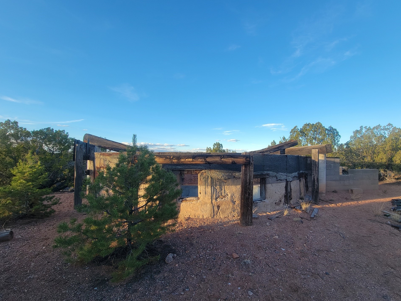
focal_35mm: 14
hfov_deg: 101.9
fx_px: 162
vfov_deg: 85.6
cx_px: 214
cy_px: 155
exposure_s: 1/299
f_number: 2.2
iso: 50
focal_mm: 2.2
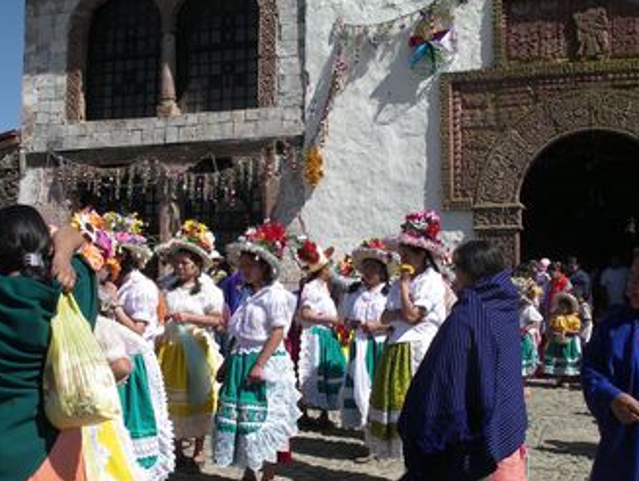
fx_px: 813
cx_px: 304
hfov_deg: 42.9
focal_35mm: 44
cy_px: 268
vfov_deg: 32.9
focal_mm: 7.8
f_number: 5.6
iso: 80
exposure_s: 1/400
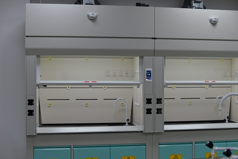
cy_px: 80
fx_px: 331
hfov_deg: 39.6
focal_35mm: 50
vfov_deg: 27.0
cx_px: 119
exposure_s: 1/80
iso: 250
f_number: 4.5
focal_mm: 50
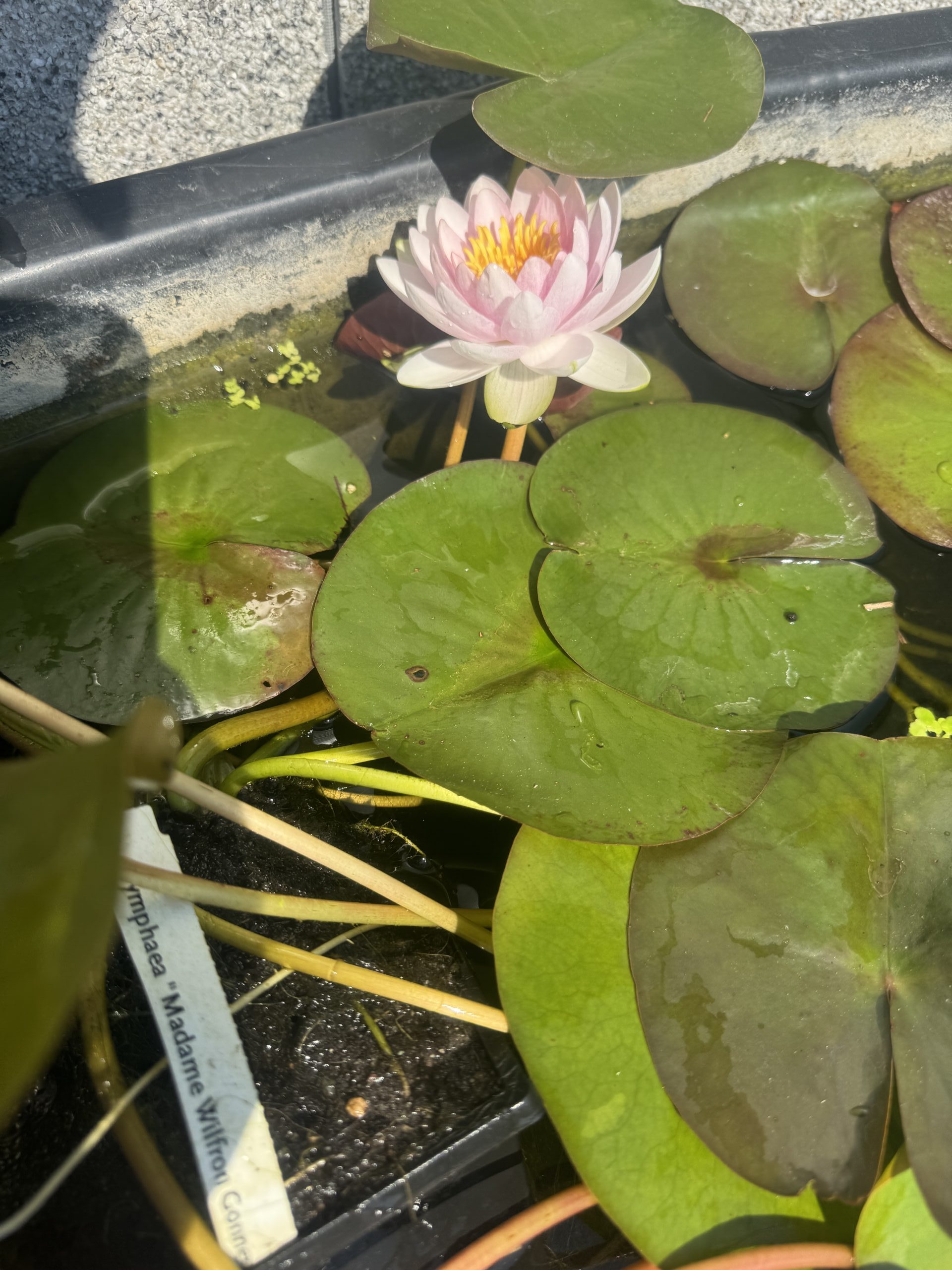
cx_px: 476
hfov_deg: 56.8
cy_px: 635
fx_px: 880
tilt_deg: -62.8
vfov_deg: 71.6
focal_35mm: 24
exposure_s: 1/3096
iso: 80
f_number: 1.78
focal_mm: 6.76
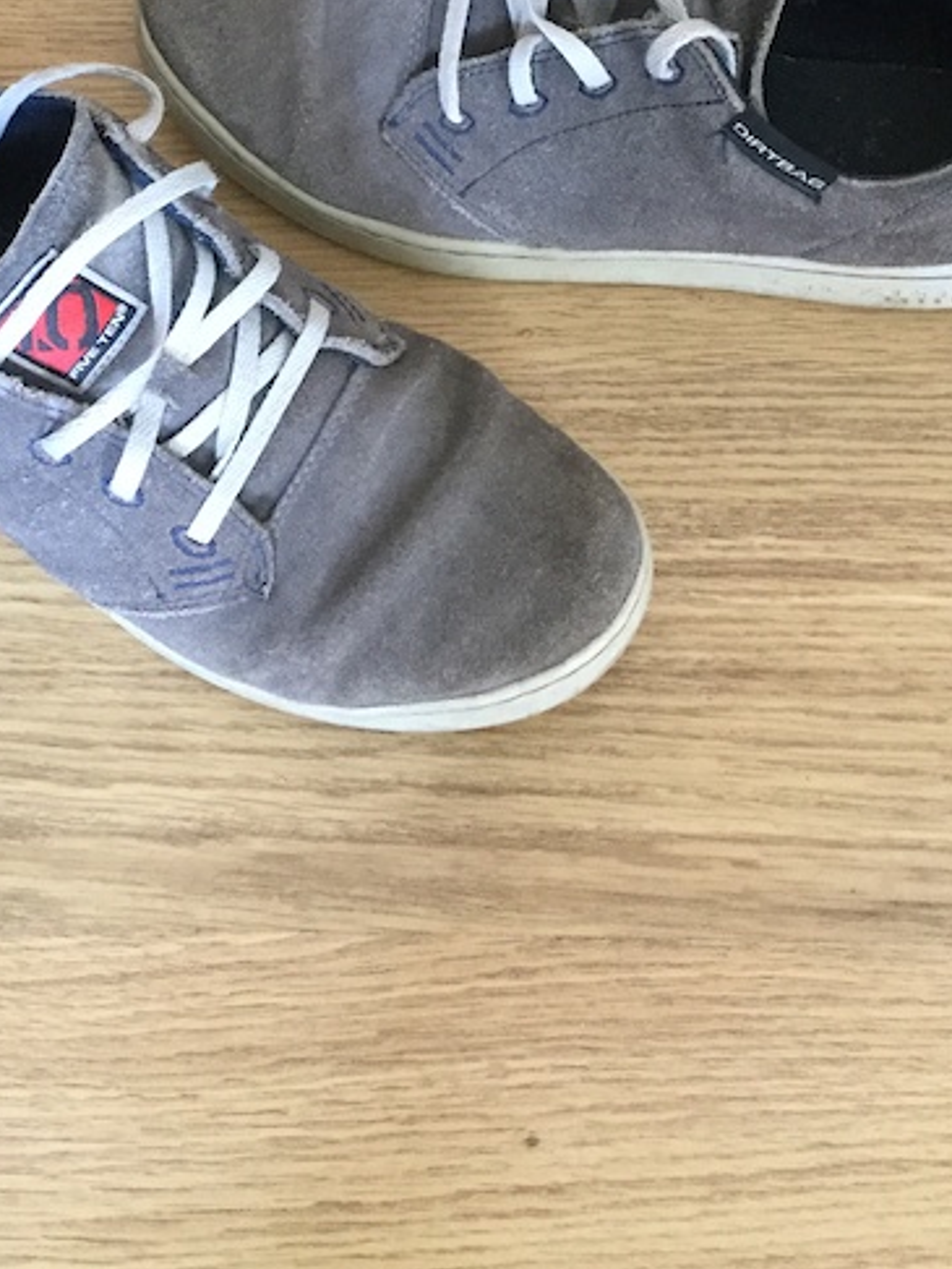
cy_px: 308
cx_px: 370
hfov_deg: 28.5
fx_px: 1868
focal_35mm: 51
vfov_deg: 36.5
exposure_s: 1/25
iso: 200
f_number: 2.4
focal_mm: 3.3
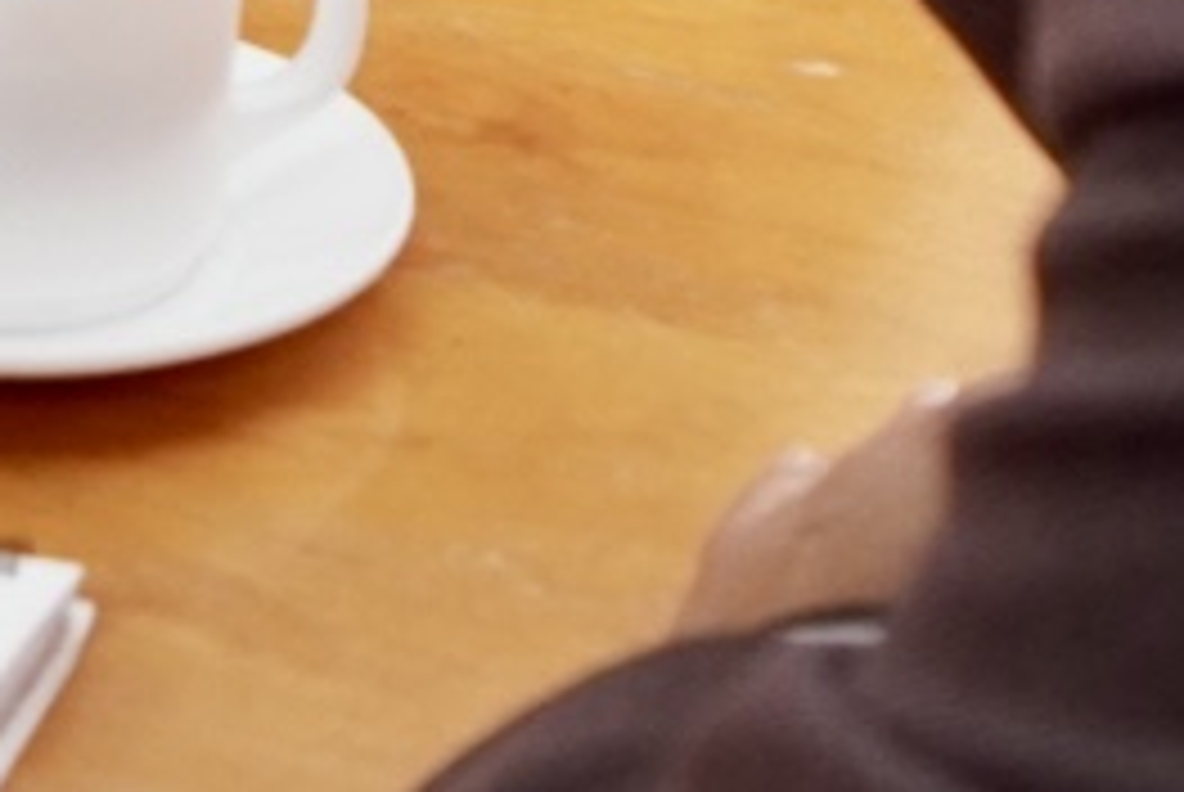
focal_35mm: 258
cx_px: 360
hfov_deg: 8.0
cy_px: -1166
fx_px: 8495
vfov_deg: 5.2
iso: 1250
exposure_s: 1/100
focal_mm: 28
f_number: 2.8
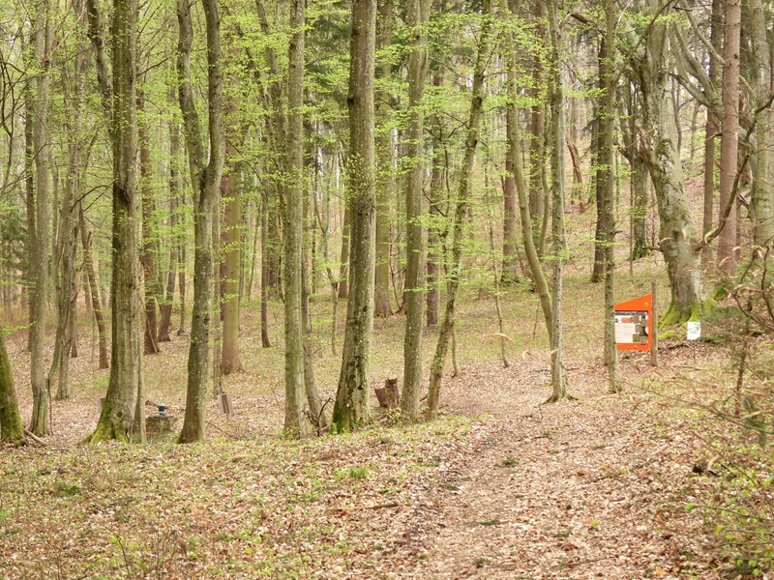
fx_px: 1565
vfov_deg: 21.0
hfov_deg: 27.8
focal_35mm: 70
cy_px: 290
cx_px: 387
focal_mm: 12.5
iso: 100
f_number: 3.5
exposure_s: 1/100
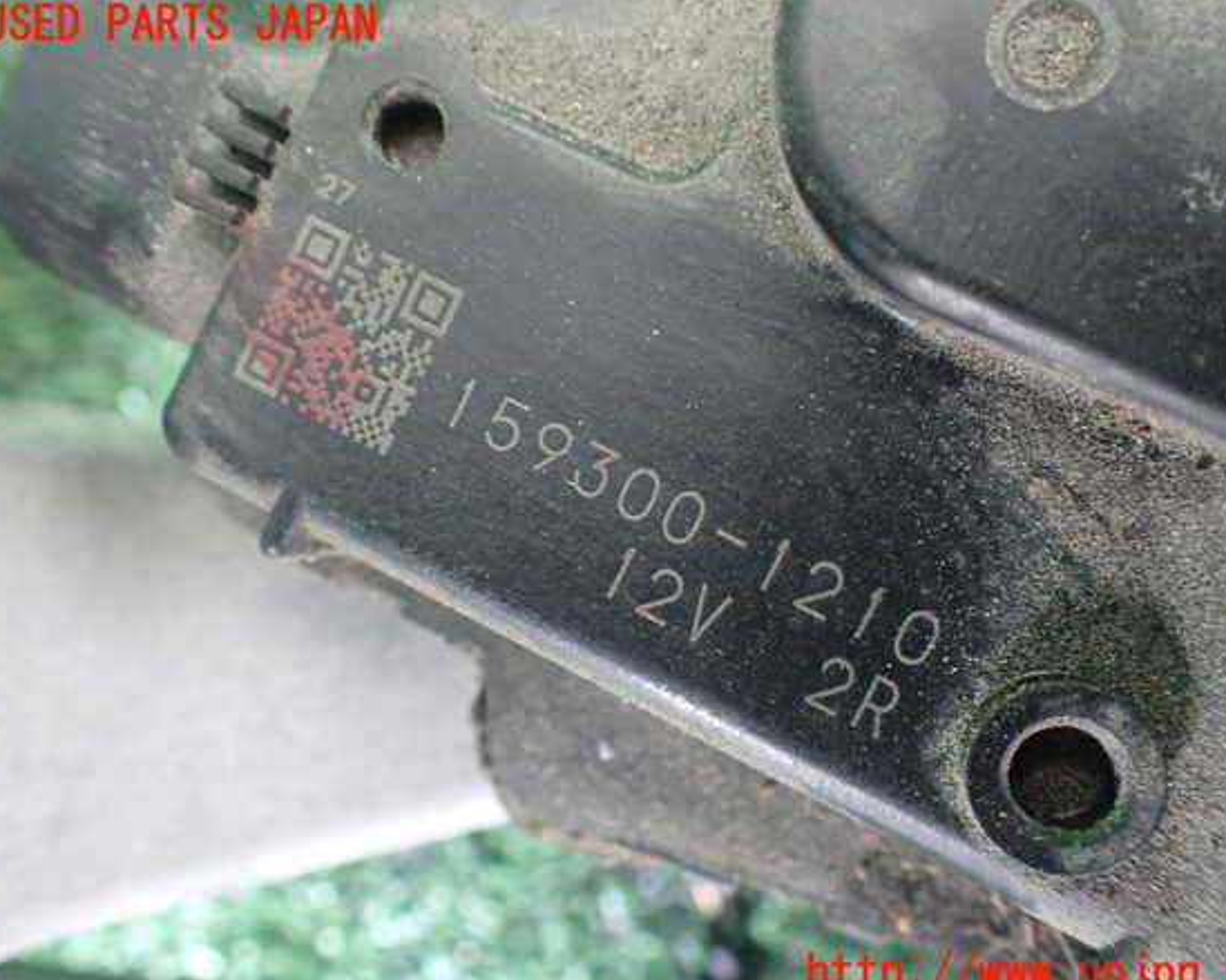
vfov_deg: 45.8
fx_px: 1161
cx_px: 641
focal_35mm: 32
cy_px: 500
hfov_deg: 55.6
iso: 1000
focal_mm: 5.4
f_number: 2.3
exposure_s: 1/30
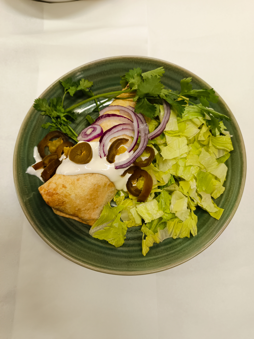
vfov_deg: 71.6
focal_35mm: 24
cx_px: 127
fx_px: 235
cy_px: 170
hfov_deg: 56.8
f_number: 1.7
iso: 114
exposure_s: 1/50
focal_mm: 5.31
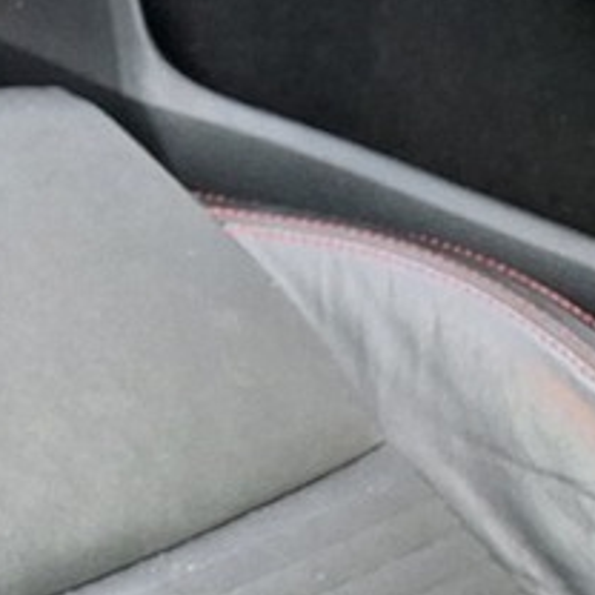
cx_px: -1410
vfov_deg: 12.3
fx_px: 2742
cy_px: 149
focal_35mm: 141
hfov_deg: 9.0
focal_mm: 5.54
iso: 320
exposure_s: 1/25
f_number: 1.8
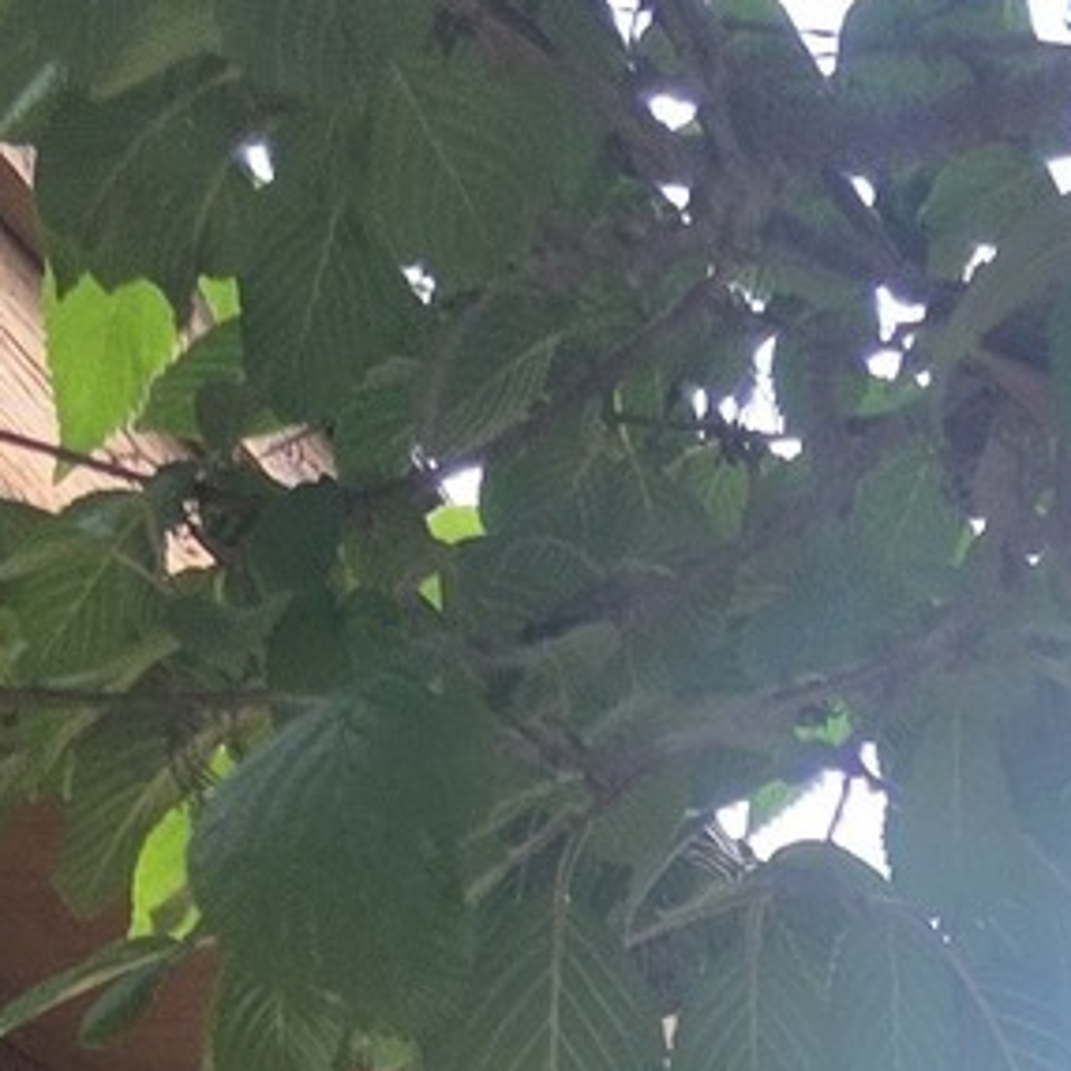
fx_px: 5741
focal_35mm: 164
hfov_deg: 10.3
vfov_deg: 7.6
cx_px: 1569
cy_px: 4164
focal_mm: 6.3
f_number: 1.7
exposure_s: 1/180
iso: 40
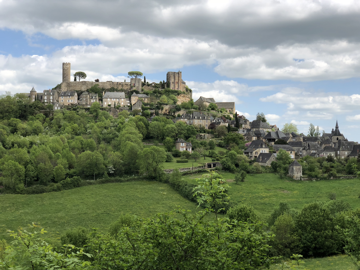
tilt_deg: +3.1
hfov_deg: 36.8
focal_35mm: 52
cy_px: 135
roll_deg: +0.2
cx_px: 180
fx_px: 541
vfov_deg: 28.0
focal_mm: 6
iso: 16
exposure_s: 1/1066
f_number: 2.4
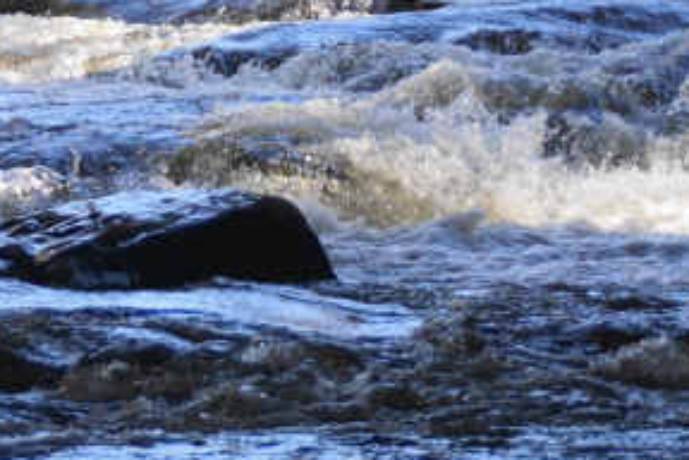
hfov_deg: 4.7
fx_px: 8454
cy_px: 86
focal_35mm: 442
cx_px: 269
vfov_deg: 3.1
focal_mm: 85
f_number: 5.6
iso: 250
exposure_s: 1/160
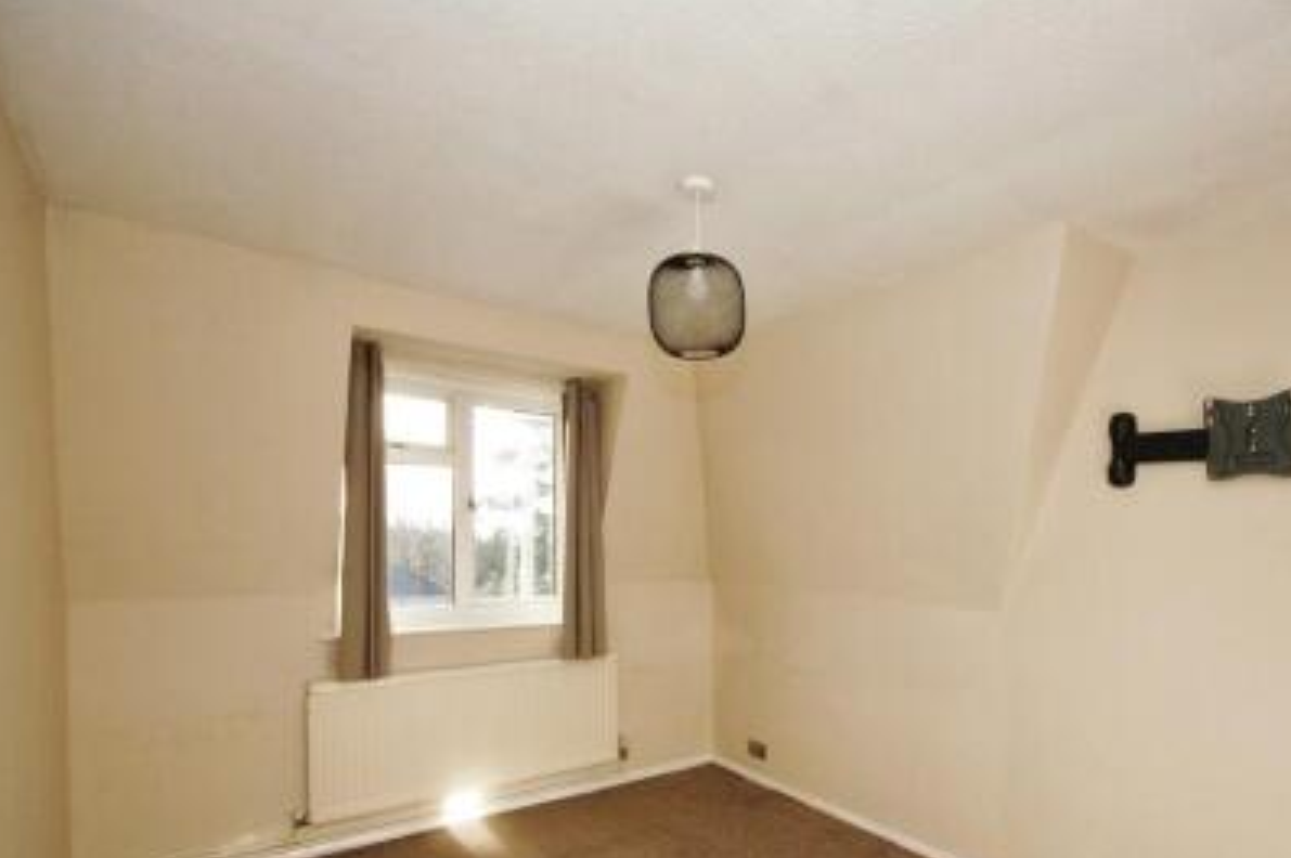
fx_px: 645
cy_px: 502
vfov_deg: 66.8
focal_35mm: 18
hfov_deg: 89.4
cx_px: 741
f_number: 8
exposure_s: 1/200
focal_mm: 10
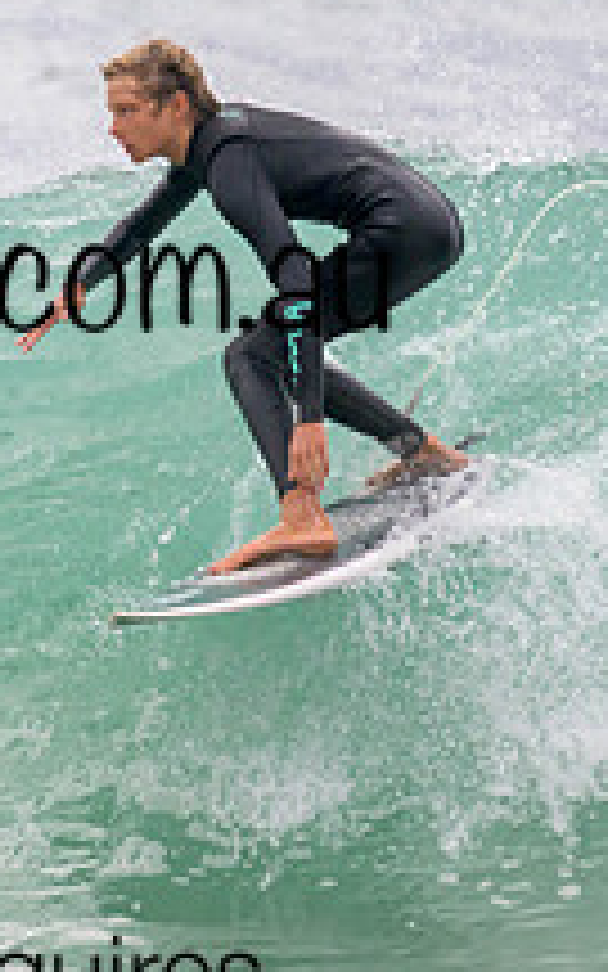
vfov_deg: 1.0
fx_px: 57955
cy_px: 227
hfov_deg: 0.6
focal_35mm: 2186
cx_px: -86
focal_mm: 800
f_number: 11
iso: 1000
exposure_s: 1/2000
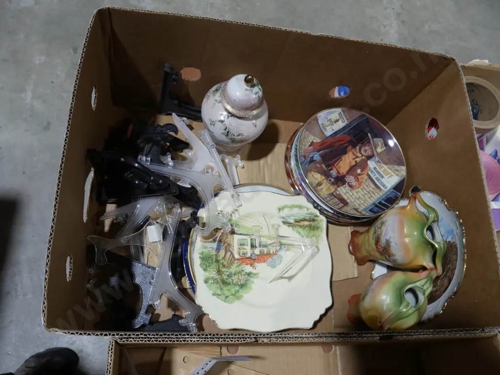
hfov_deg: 63.4
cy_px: 188
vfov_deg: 49.7
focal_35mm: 28
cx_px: 250
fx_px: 404
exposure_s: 1/60
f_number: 5.6
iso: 320
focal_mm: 14
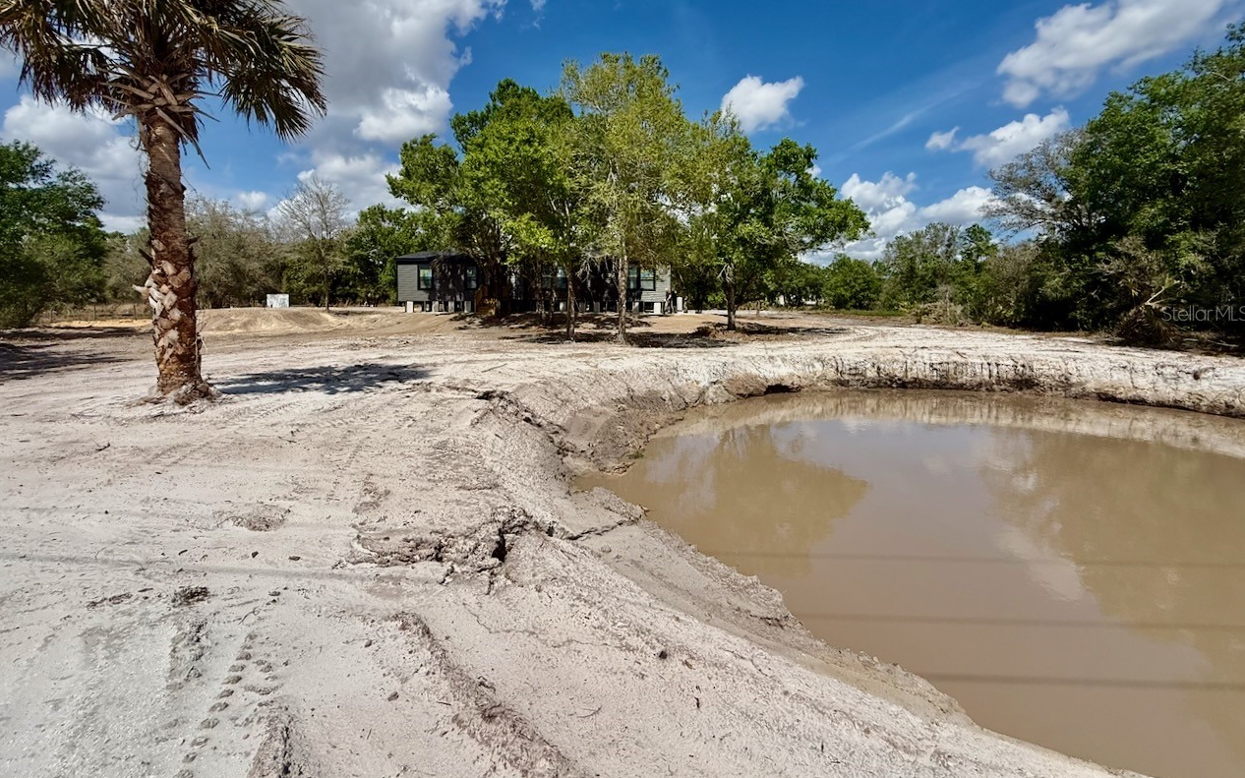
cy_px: 313
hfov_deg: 101.5
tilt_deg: -2.3
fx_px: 509
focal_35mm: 15
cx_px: 624
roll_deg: +1.6
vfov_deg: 74.0
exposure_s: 1/3663
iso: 50
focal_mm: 2.22
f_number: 2.2
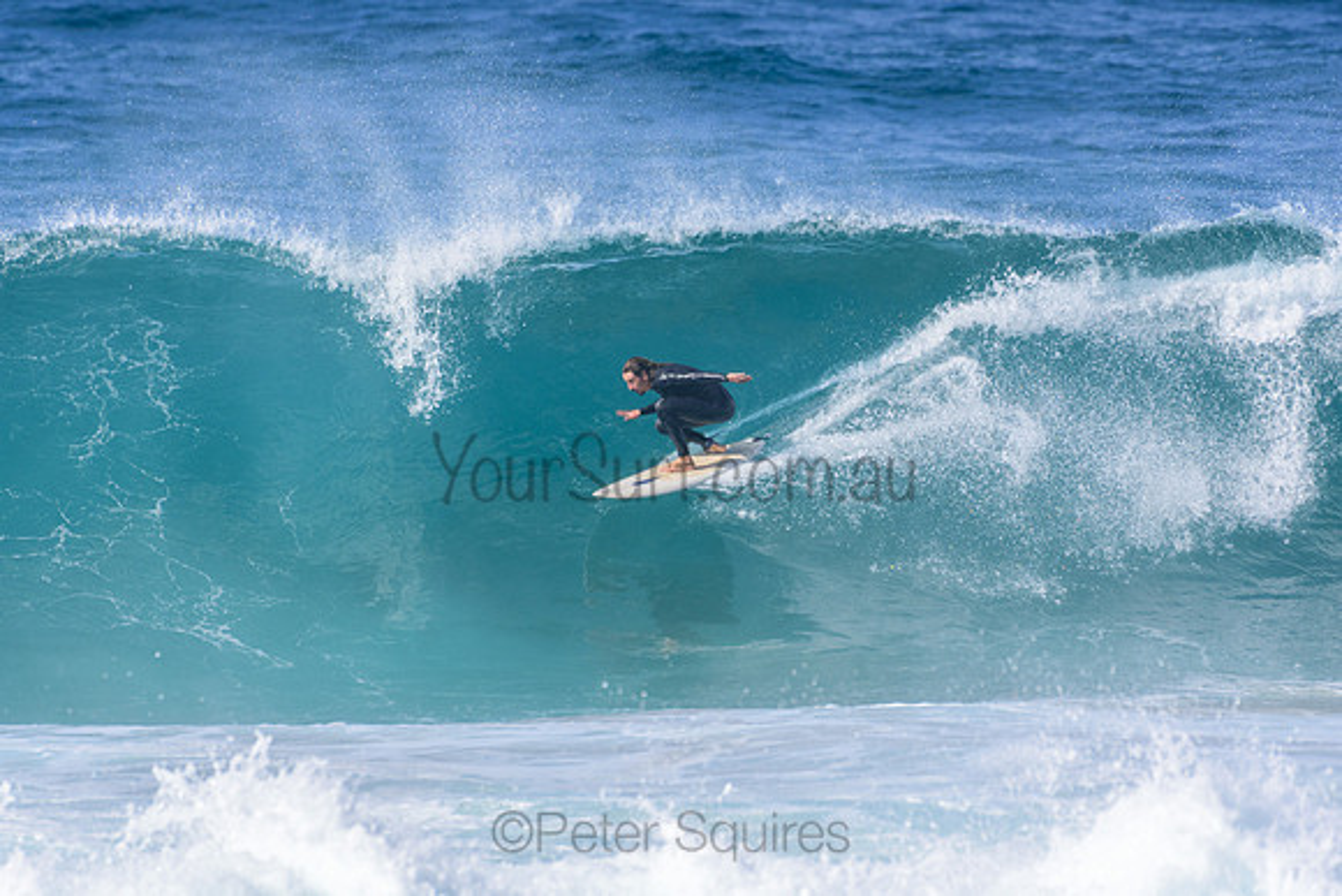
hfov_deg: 2.7
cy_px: 448
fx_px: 27964
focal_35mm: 750
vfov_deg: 1.8
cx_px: 671
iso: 360
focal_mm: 500
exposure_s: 1/2000
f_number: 5.6
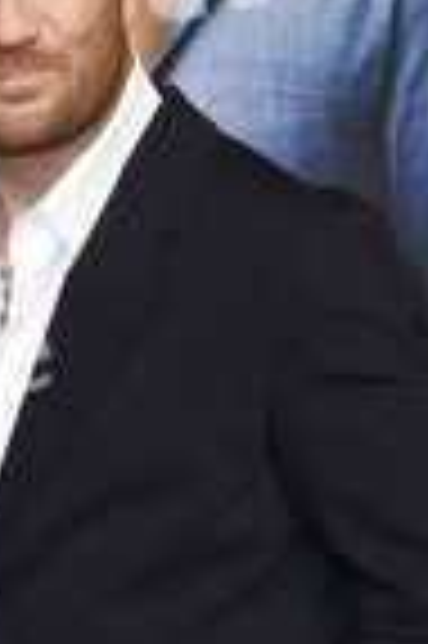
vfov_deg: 10.4
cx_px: -50
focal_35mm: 196
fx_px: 3504
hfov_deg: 7.0
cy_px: 590
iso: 1250
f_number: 5.6
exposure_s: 1/250
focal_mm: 70
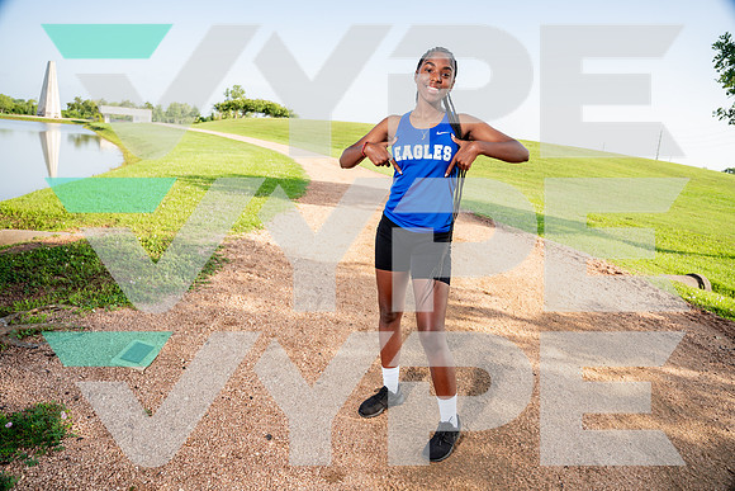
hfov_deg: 81.2
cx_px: 368
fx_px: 429
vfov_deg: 59.5
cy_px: 246
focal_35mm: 21
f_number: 4
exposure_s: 1/250
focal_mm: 21
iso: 100
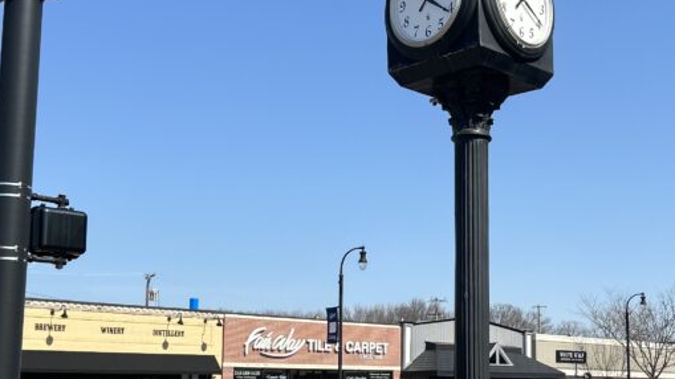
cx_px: 450
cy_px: 249
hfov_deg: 36.3
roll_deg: +0.2
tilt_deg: +8.6
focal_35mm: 57
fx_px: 1020
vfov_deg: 21.0
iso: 50
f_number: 1.5
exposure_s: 1/4630
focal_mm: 5.7
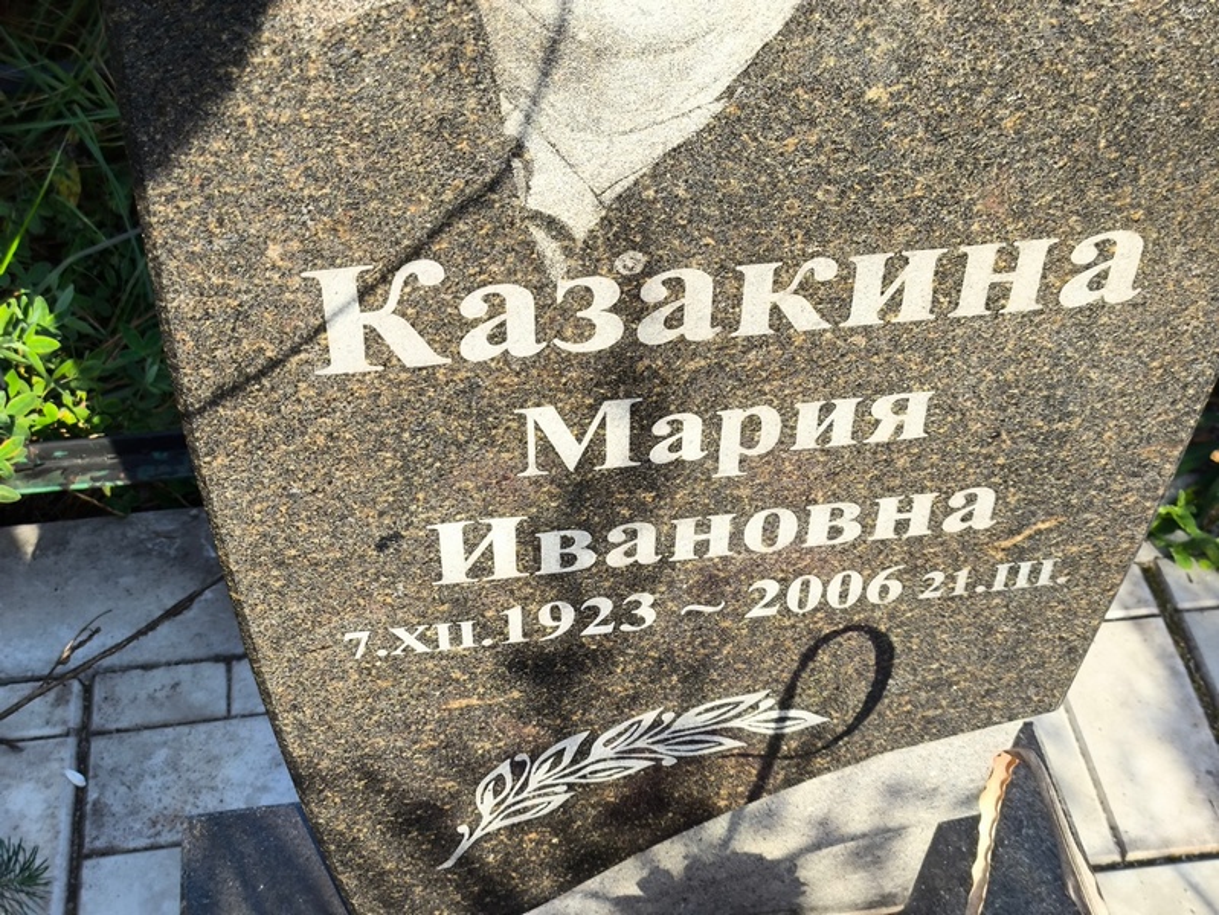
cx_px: 610
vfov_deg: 29.1
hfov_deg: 38.2
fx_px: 1762
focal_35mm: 50
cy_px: 458
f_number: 1.7
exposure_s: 1/309
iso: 50
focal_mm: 4.71
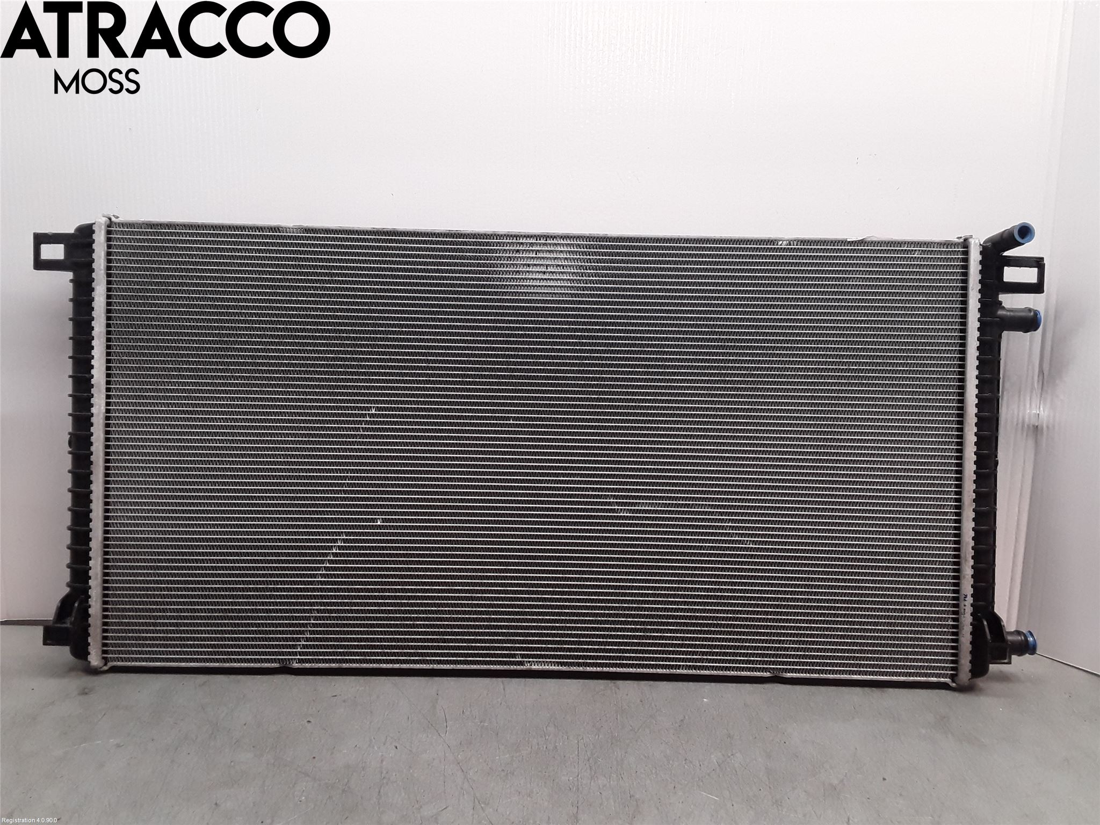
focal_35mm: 28
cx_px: 550
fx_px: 890
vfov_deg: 49.7
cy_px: 412
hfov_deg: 63.4
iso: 80
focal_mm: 2.91
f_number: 1.9
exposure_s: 1/100
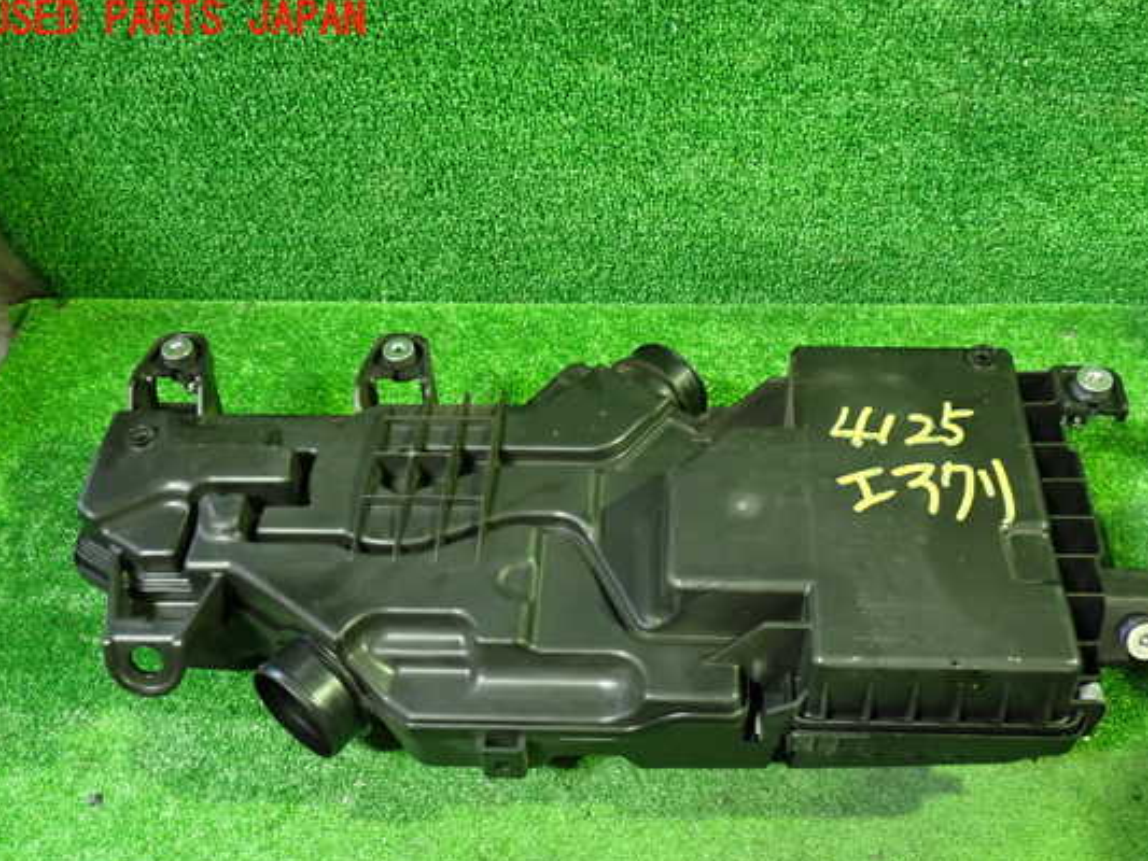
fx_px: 1194
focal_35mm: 36
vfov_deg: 39.6
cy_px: 478
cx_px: 620
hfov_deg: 51.3
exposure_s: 1/25
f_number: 2.4
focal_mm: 5.79
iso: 800
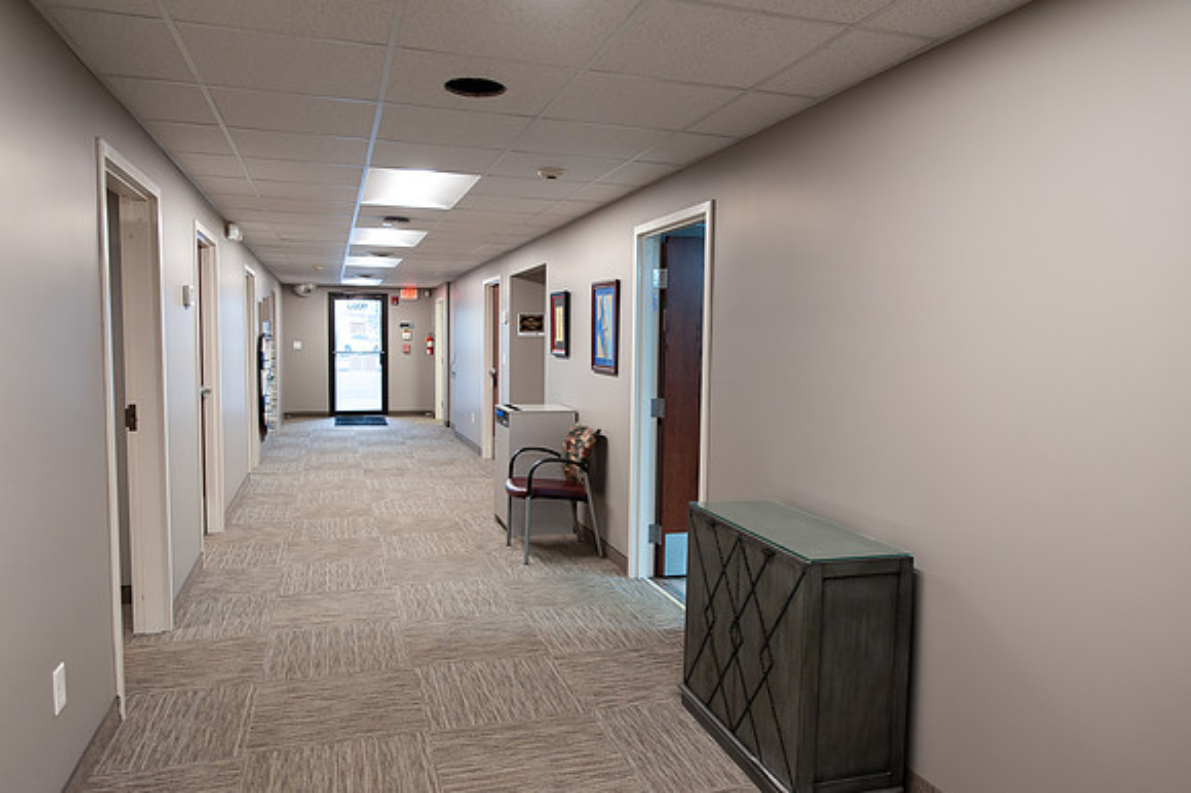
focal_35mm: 25
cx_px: 596
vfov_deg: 51.6
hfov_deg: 72.0
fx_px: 819
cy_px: 396
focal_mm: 24
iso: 640
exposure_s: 1/125
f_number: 3.2
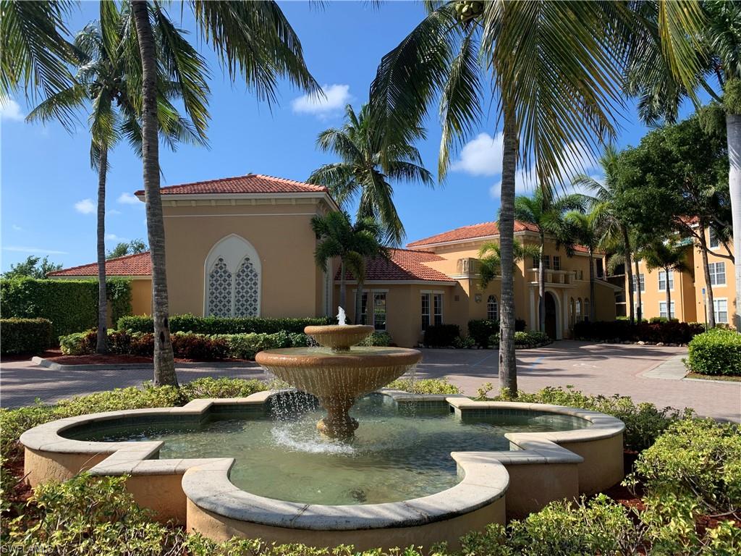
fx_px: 557
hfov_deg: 67.3
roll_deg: +0.2
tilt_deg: +3.3
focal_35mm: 26
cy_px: 278
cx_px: 370
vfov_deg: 53.1
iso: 25
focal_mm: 4.25
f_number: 1.8
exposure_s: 1/1845
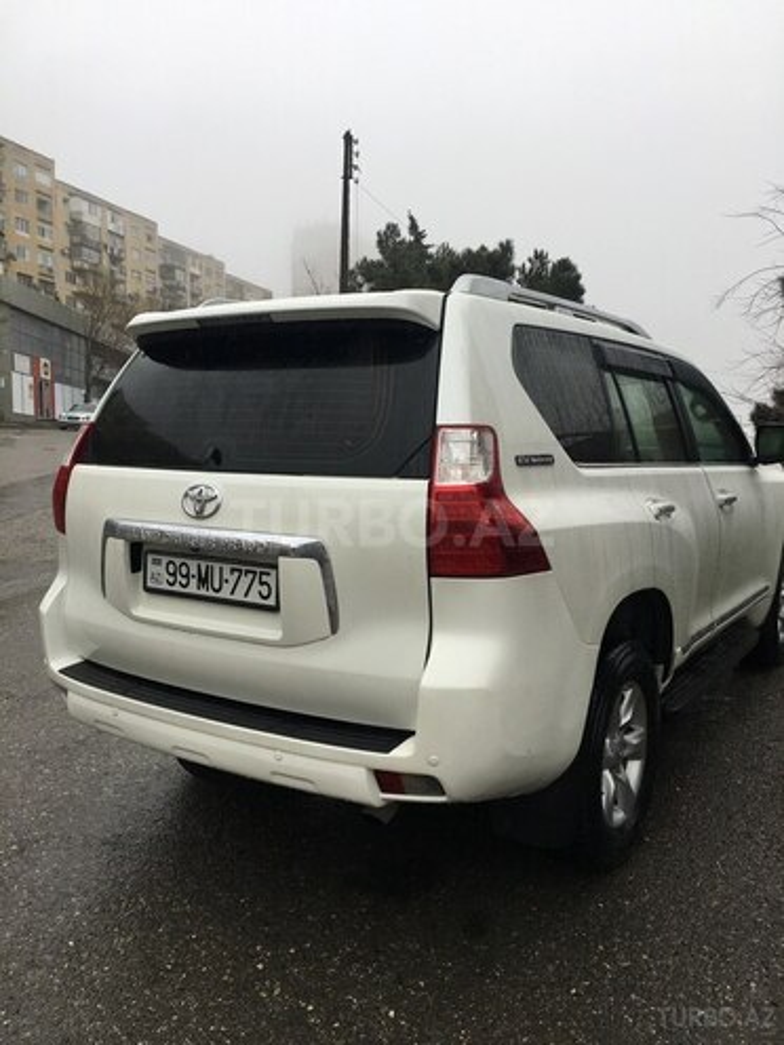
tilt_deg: -3.1
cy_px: 522
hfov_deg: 48.2
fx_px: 876
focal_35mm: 29
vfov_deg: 61.7
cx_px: 392
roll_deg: +0.4
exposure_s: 1/348
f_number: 2.2
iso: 25
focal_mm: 4.15
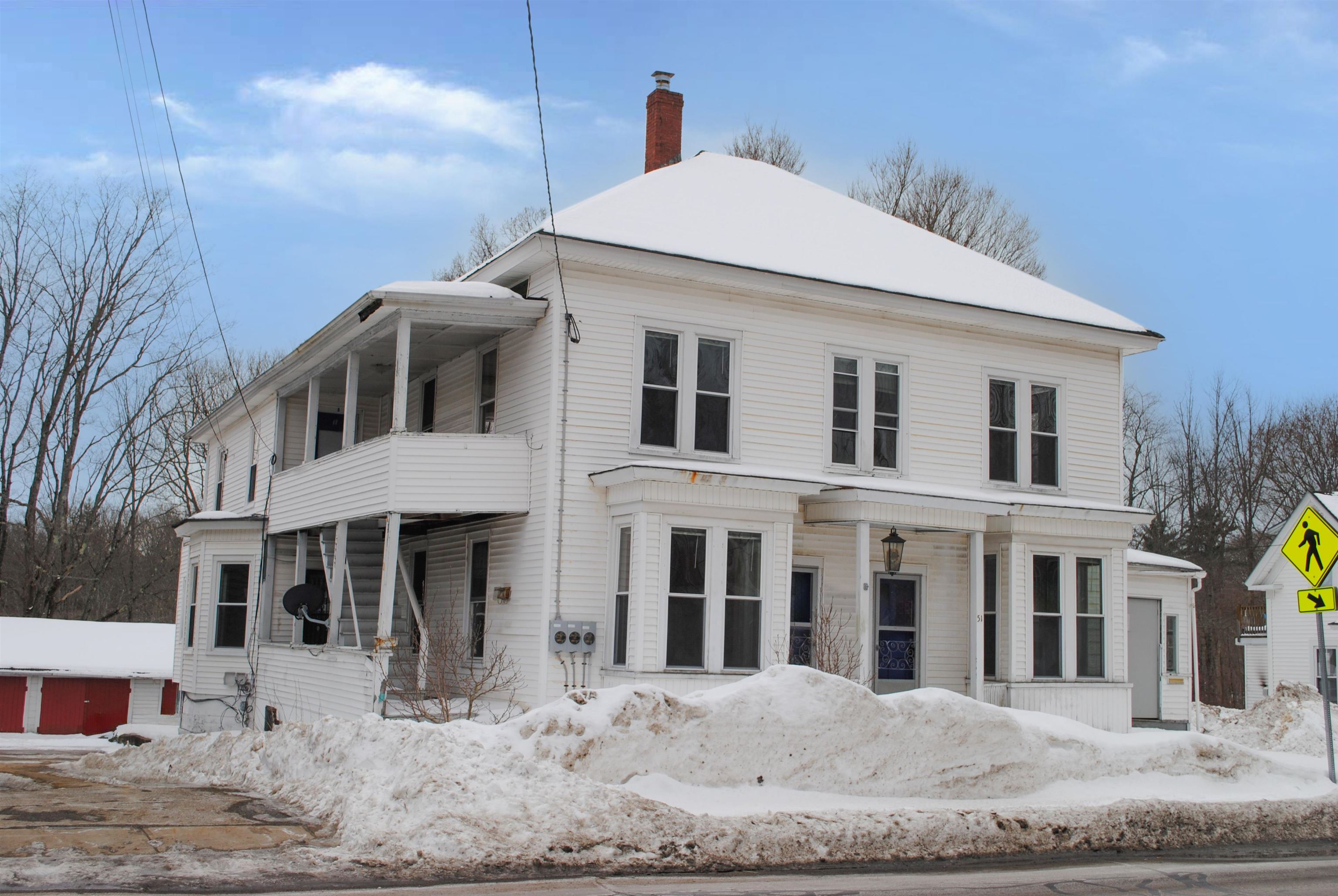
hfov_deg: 49.5
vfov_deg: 34.3
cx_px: 669
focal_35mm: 39
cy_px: 448
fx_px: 1451
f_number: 8
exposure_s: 1/250
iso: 100
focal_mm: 26
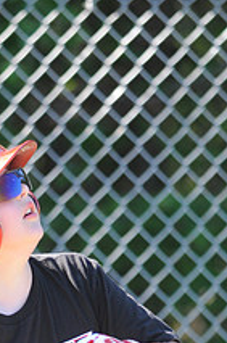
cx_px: 67
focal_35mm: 1226
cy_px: 451
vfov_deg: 1.7
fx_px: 11652
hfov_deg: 1.1
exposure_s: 1/500
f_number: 4
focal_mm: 300
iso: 400
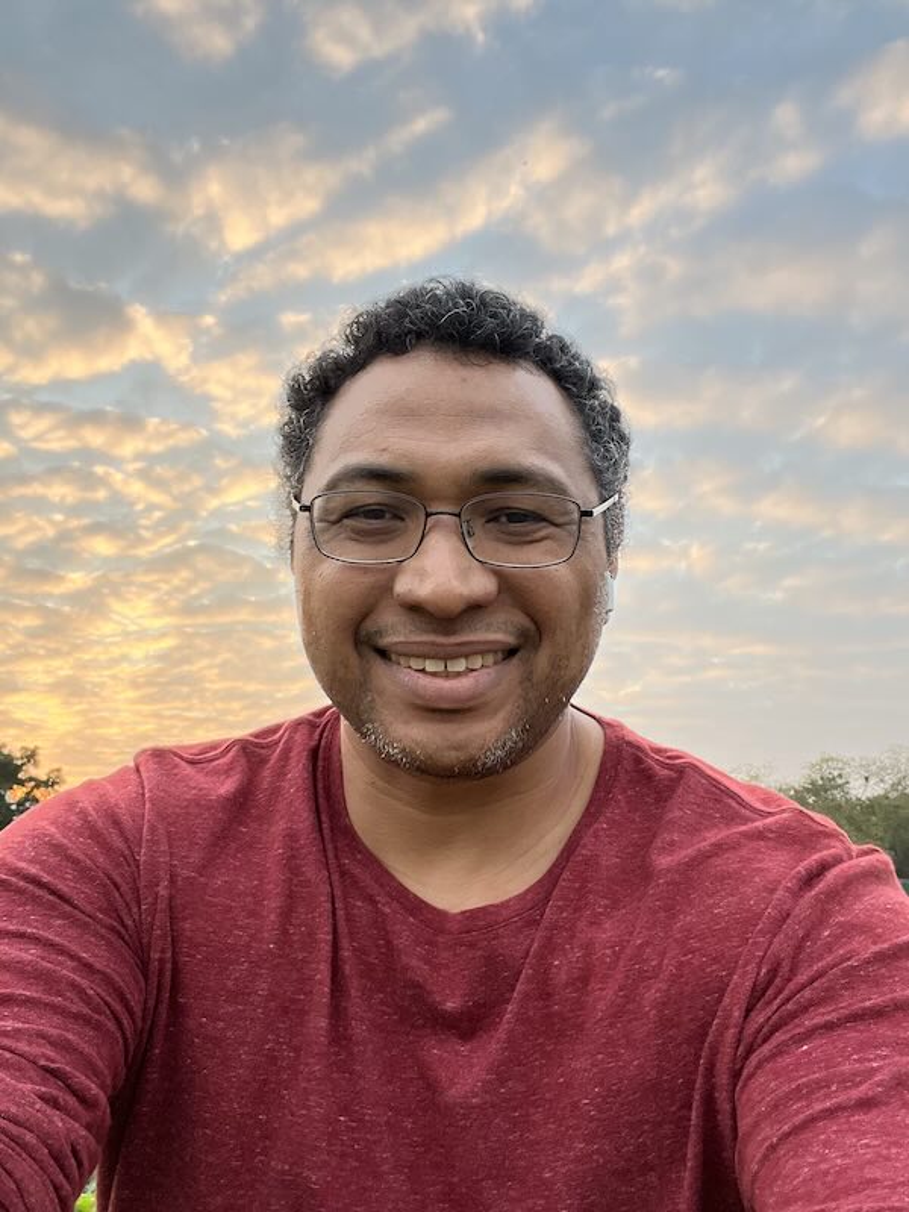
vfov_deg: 60.0
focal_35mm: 30
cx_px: 454
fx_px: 1050
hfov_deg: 46.8
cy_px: 606
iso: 25
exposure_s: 1/121
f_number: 2.2
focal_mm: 2.71
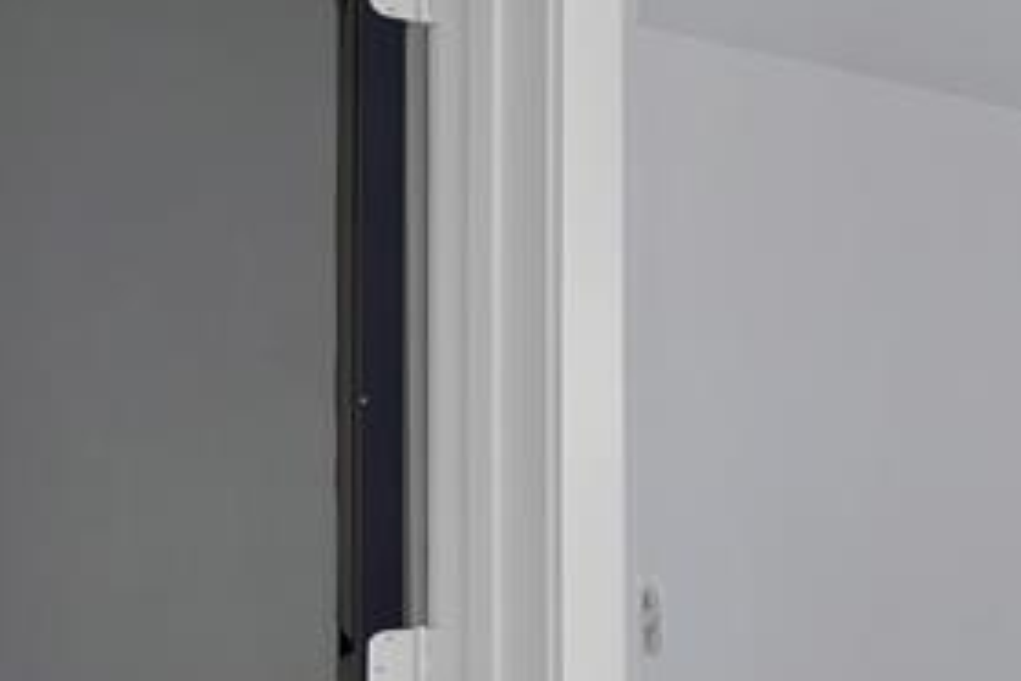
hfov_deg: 24.2
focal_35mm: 44
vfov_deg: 29.7
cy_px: 566
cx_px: 1749
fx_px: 1248
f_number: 9
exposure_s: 1/5
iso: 640
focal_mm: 12
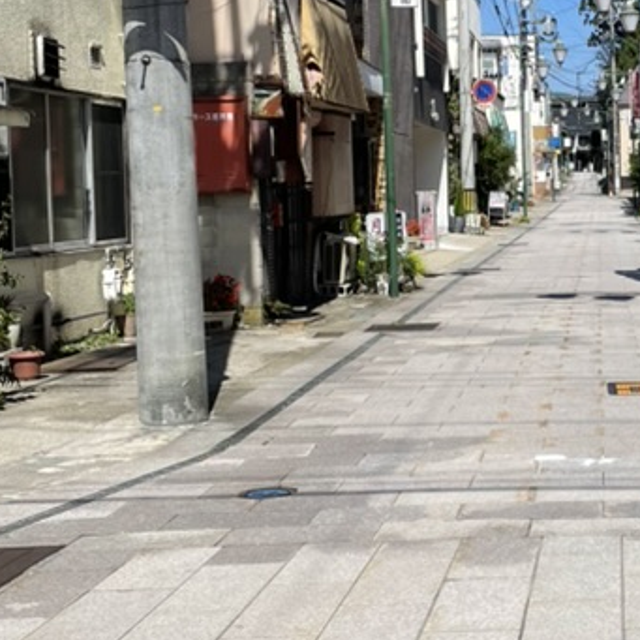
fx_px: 1443
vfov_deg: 25.0
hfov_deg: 24.1
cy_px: 261
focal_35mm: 69
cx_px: 604
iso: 32
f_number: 1.6
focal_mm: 4.2
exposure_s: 1/4292
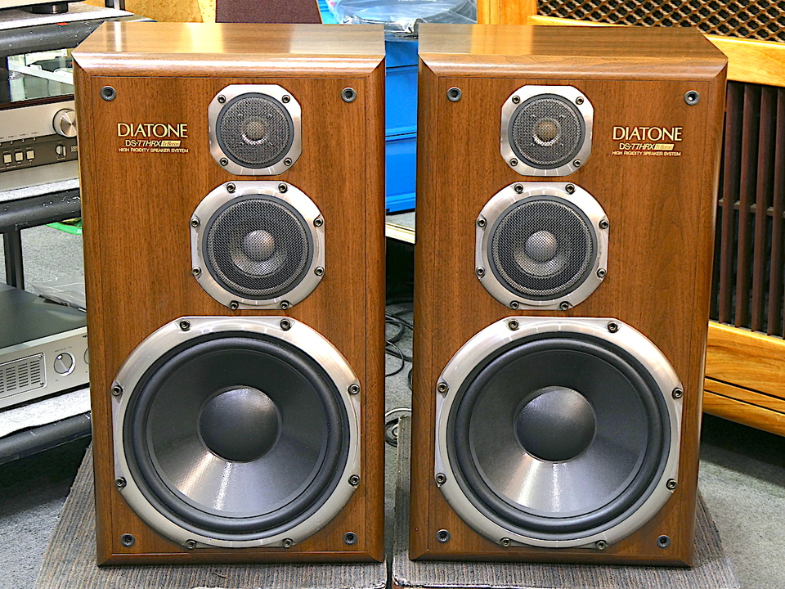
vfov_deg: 21.0
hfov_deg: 27.8
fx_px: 1587
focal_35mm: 70
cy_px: 294
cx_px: 392
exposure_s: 1/2
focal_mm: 12.5
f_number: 4.5
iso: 100
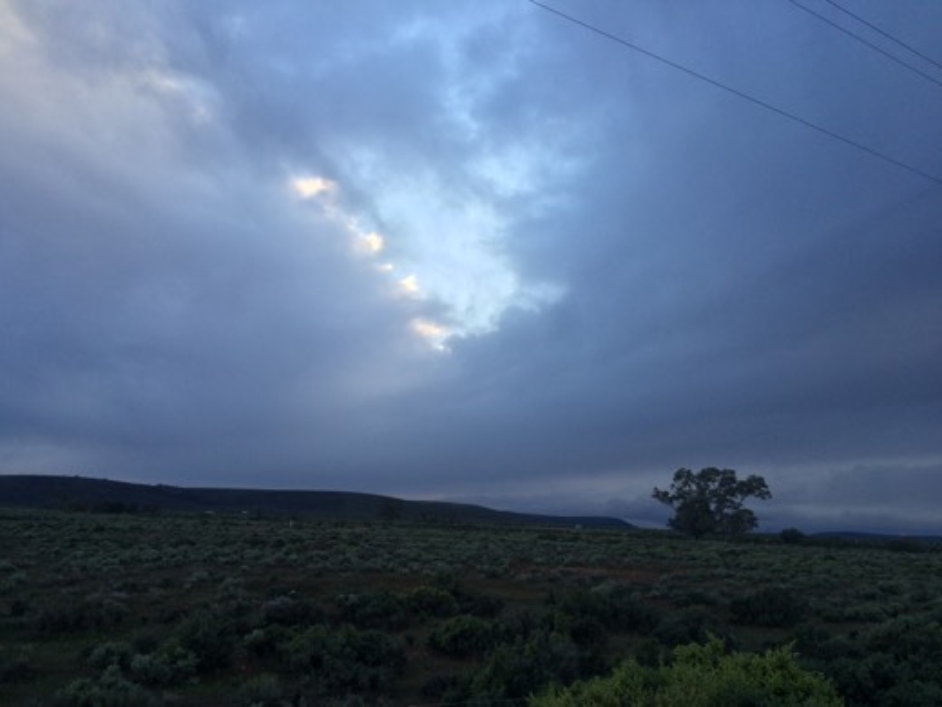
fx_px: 789
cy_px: 354
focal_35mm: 29
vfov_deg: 48.2
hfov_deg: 61.7
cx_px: 471
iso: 32
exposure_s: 1/161
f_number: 2.2
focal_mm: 4.15
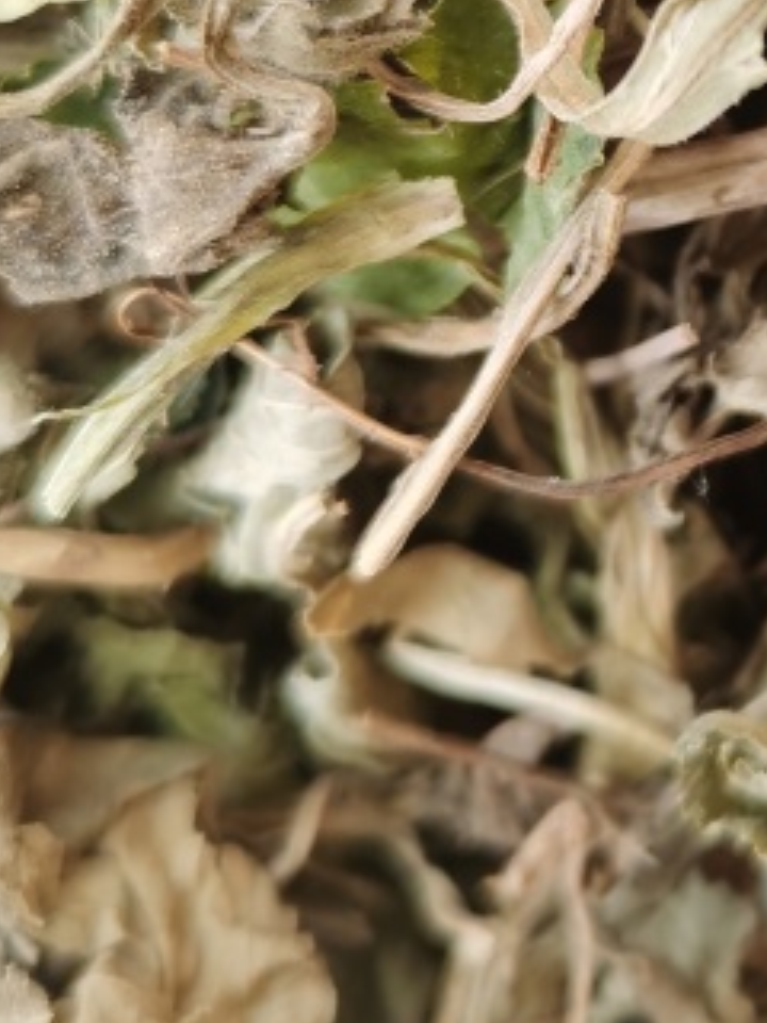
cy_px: 107
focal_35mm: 90
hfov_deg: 15.6
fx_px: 2659
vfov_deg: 21.3
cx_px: 1007
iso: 50
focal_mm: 5.58
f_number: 1.8
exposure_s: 1/140
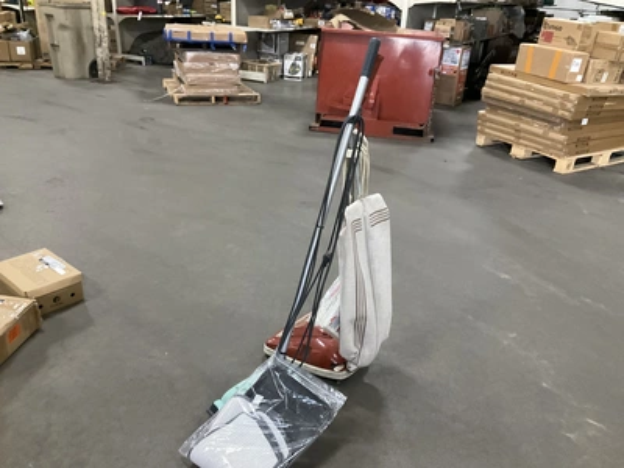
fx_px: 523
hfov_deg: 61.7
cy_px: 234
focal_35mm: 29
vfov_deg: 48.2
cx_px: 312
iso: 250
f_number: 1.8
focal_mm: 3
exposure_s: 1/60
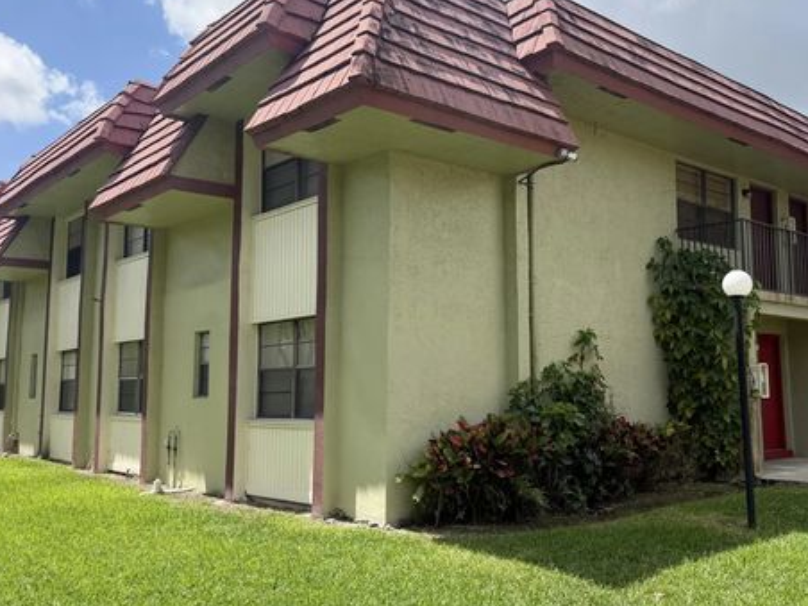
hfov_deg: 53.5
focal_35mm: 34
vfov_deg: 41.8
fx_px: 794
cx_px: 495
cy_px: 293
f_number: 1.78
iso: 100
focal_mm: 6.76
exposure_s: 1/3759
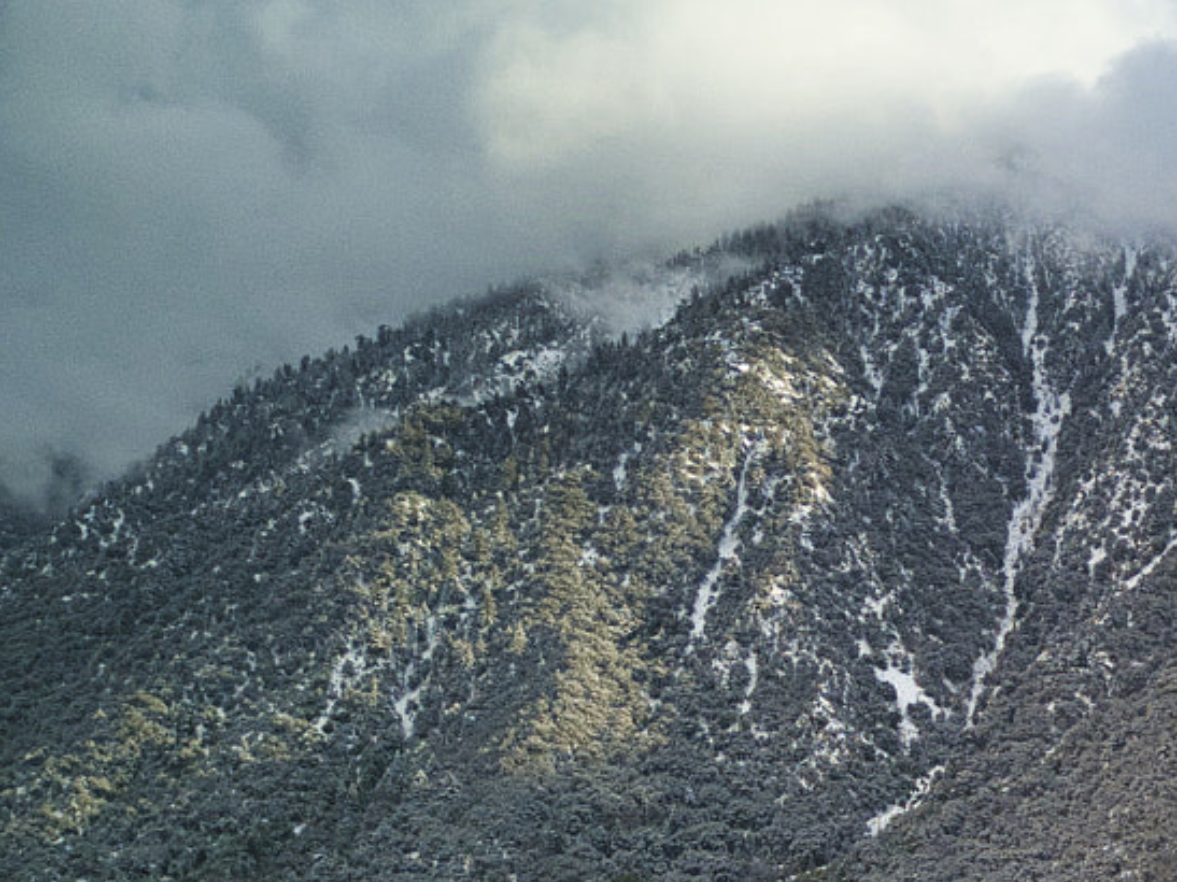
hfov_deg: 22.9
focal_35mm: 76
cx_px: 1526
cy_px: 894
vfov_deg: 18.8
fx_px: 2584
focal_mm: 4.7
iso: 100
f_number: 2.2
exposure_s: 1/1192
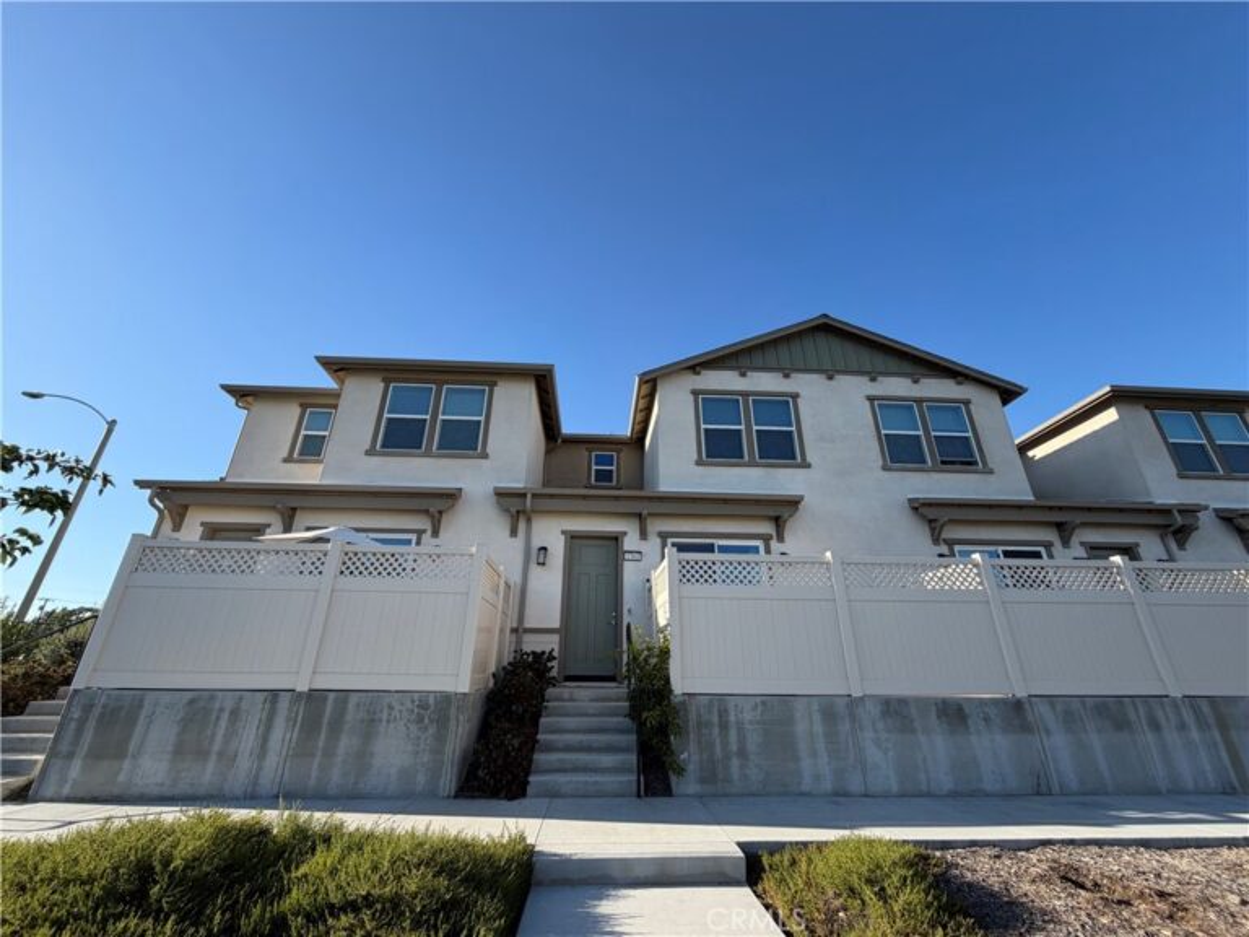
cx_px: 624
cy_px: 468
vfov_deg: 85.7
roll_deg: +0.9
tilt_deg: +24.0
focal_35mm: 14
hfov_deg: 102.1
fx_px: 505
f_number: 2.2
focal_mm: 2.22
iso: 40
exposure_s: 1/770
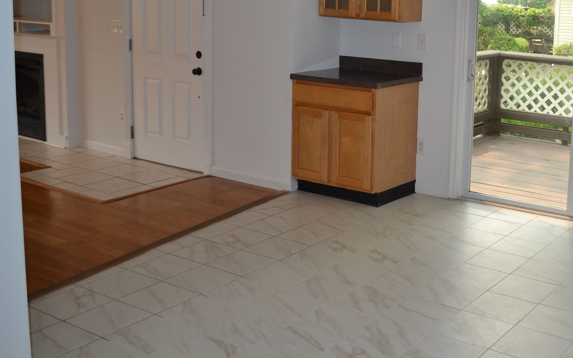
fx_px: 718
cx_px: 429
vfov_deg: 27.5
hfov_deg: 42.2
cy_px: 81
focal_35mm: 46
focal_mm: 20
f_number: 4
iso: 160
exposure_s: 1/125
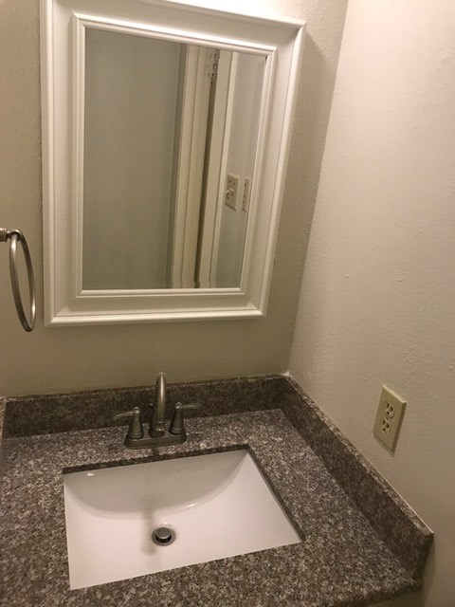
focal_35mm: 28
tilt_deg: -15.6
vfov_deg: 63.4
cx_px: 228
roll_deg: -7.2
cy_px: 304
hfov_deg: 49.7
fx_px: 491
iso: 25
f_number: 1.8
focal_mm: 3.99
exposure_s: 1/30
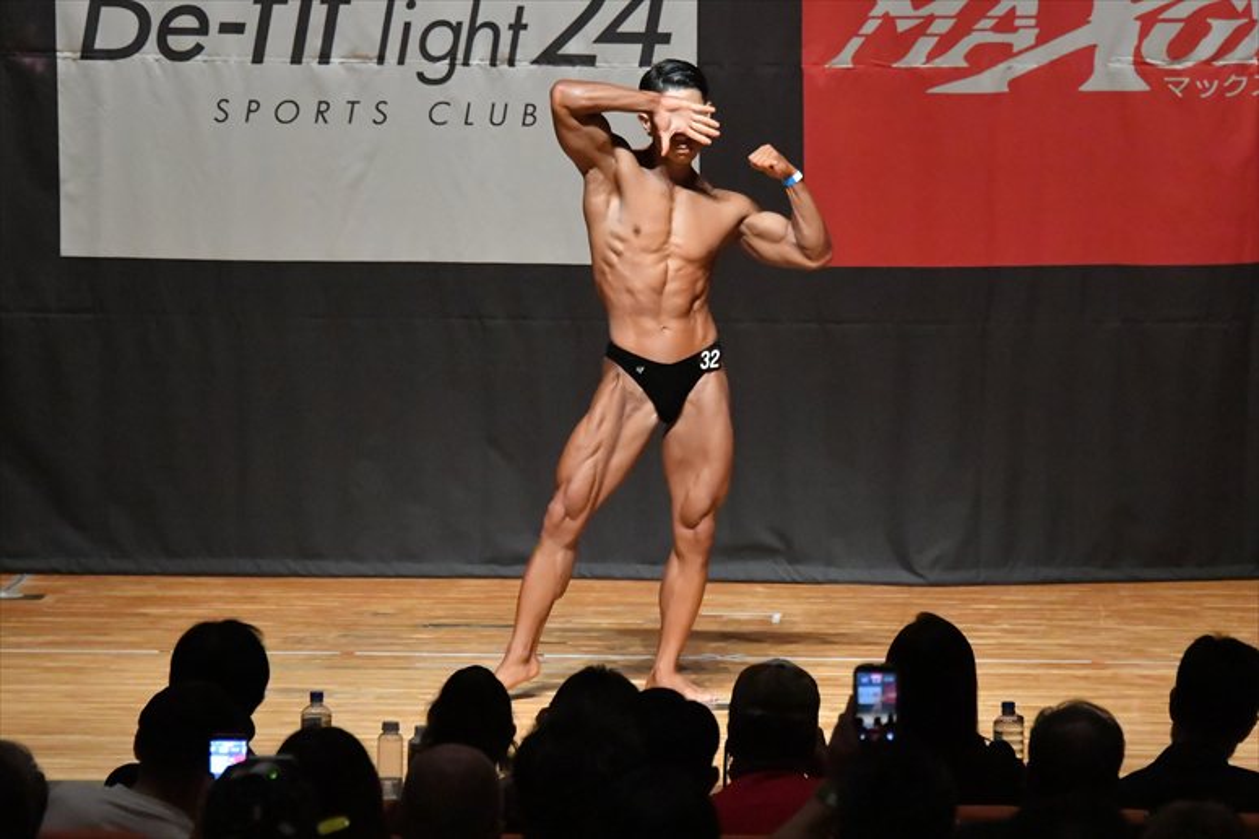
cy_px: 420
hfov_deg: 7.6
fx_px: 9438
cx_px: 630
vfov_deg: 5.1
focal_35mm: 270
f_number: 5.6
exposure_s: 1/400
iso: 12800
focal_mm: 180
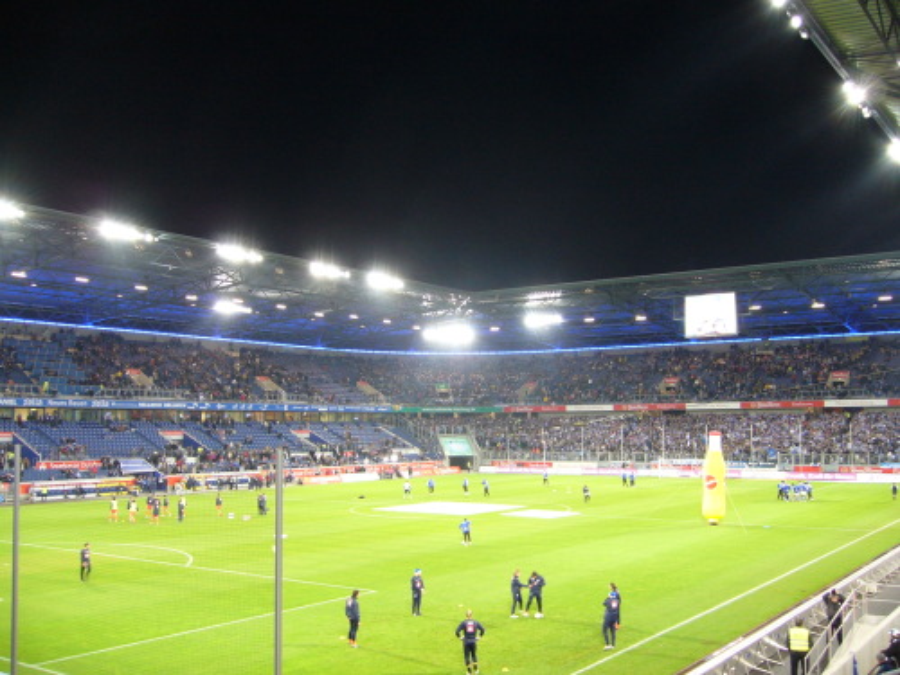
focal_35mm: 35
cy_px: 338
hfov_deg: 52.6
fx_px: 910
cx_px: 450
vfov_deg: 40.7
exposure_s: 1/15
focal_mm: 5.8
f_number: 2.8
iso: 100
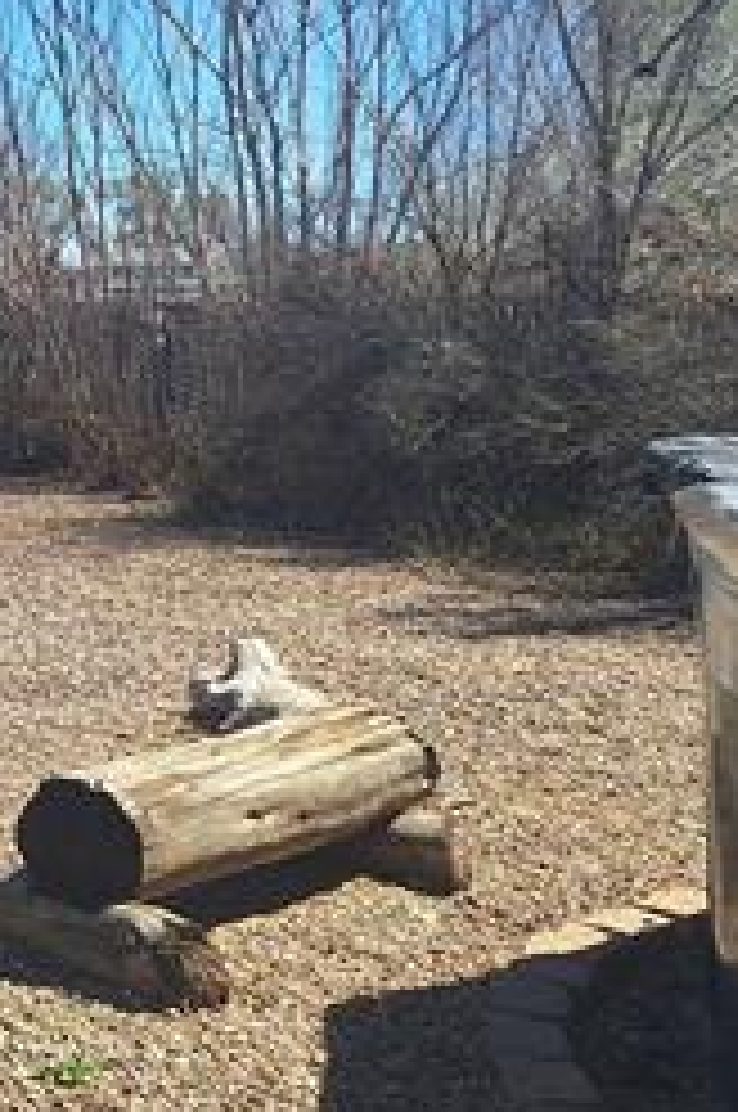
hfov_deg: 18.2
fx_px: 1912
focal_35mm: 62
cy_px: 196
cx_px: -513
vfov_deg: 31.4
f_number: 1.8
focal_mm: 5.54
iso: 40
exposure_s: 1/1761
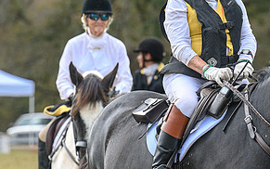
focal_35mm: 307
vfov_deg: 4.3
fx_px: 2259
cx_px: 215
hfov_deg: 6.8
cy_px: 102
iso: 640
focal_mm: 120
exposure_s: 1/1000
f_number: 3.5
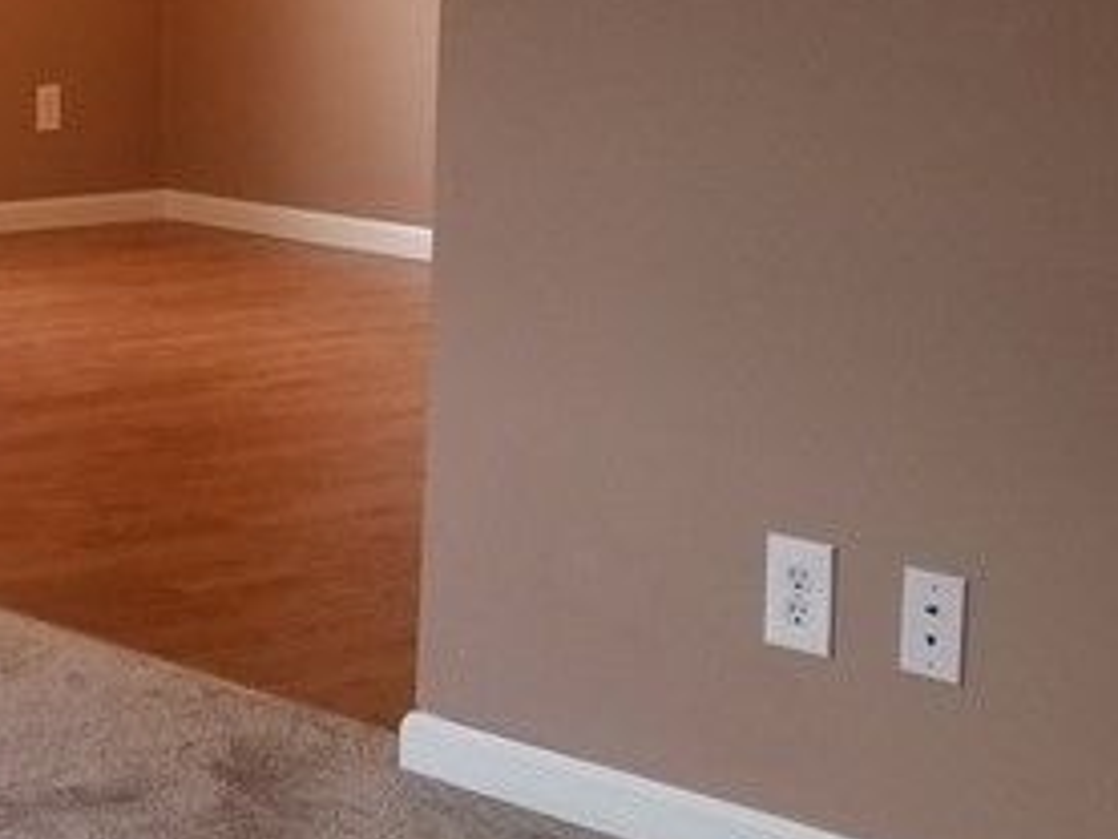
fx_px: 3102
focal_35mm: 96
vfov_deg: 15.2
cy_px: 36
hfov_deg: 17.9
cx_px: -626
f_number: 1.7
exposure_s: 1/60
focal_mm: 4.25
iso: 64
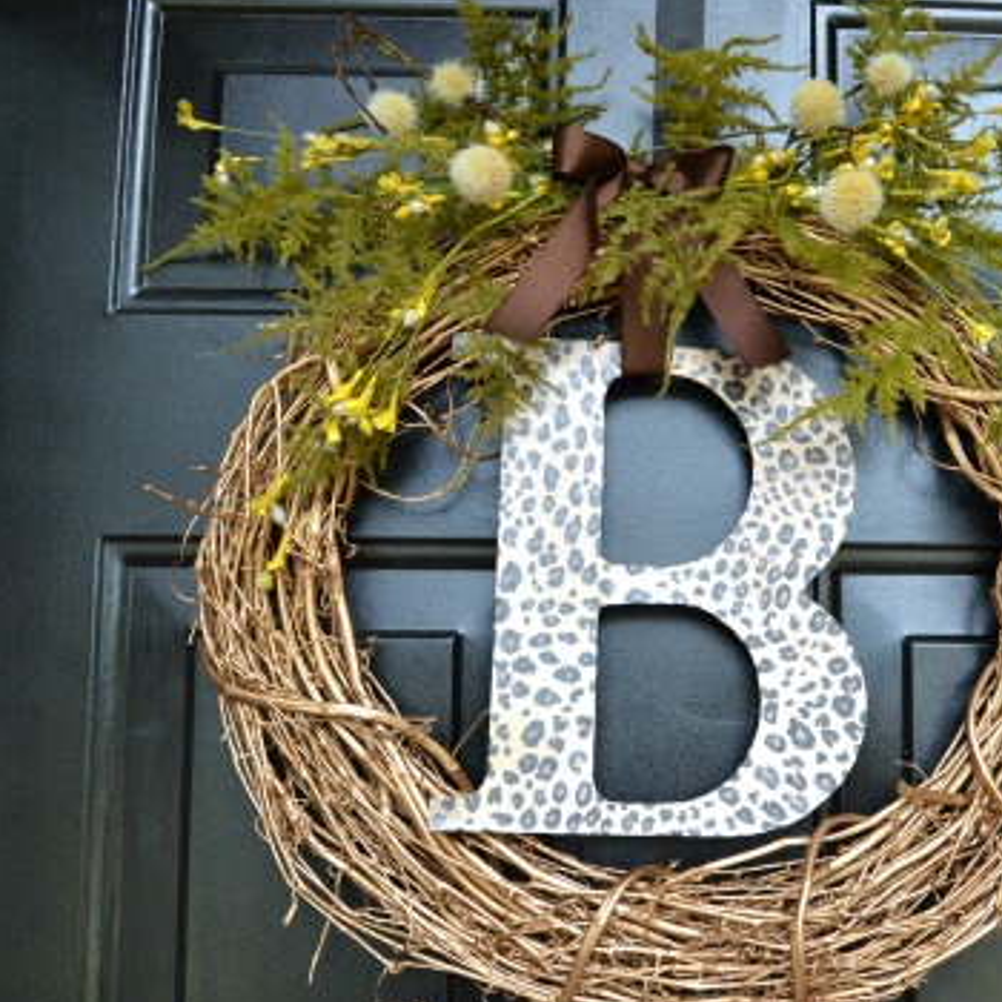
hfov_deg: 34.8
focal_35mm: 48
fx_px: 1572
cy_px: 557
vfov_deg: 35.3
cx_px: 710
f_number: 6.3
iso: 800
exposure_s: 1/160
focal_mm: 22
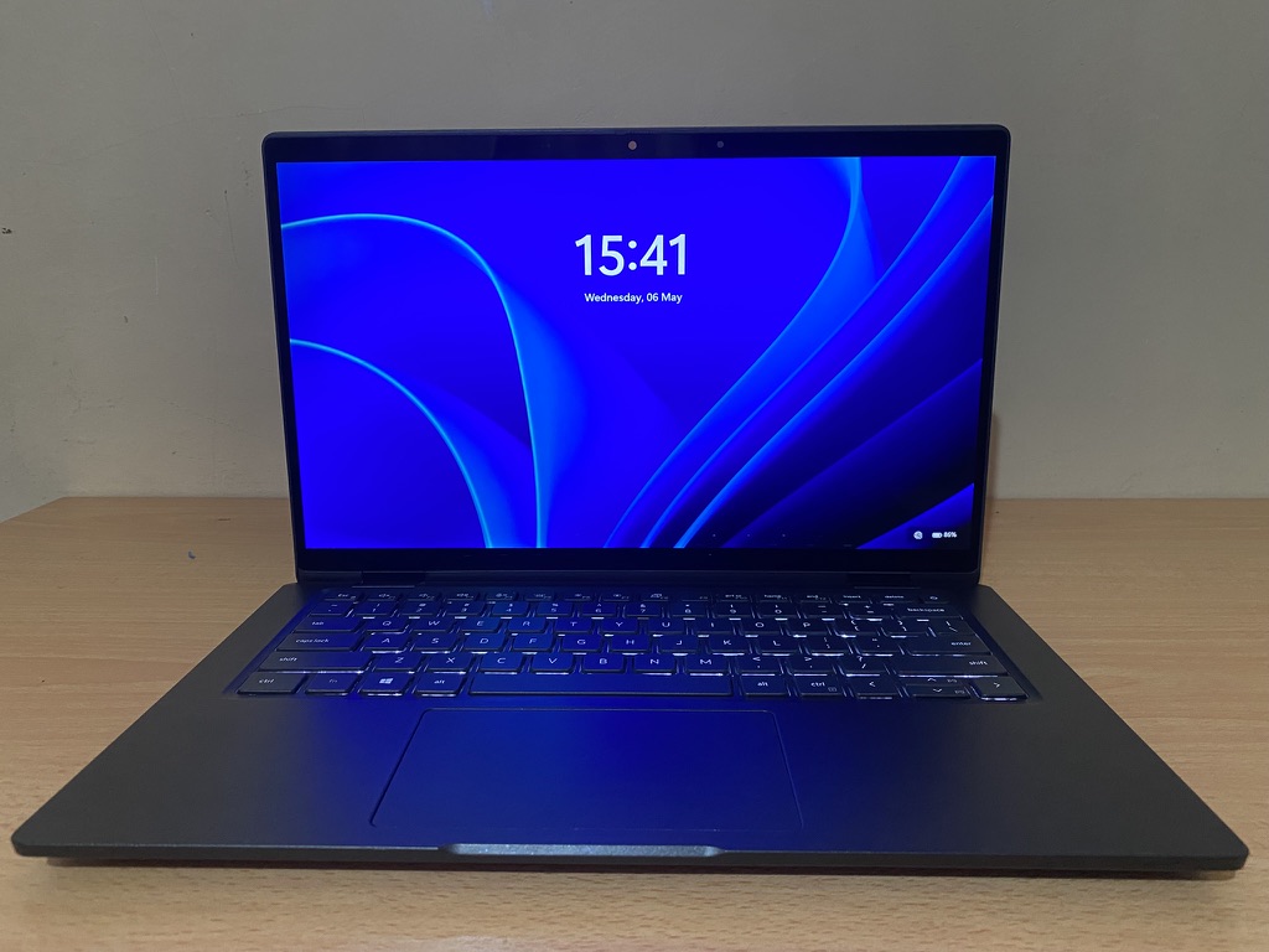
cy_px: 476
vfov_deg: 53.1
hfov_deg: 67.3
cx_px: 634
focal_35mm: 26
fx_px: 953
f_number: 1.8
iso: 500
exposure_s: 1/50
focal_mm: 4.25
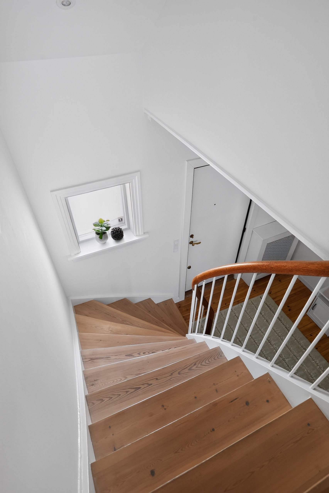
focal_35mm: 20
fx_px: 274
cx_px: 164
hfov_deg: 61.9
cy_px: 246
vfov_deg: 84.0
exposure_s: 1/4
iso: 400
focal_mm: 20
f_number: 8
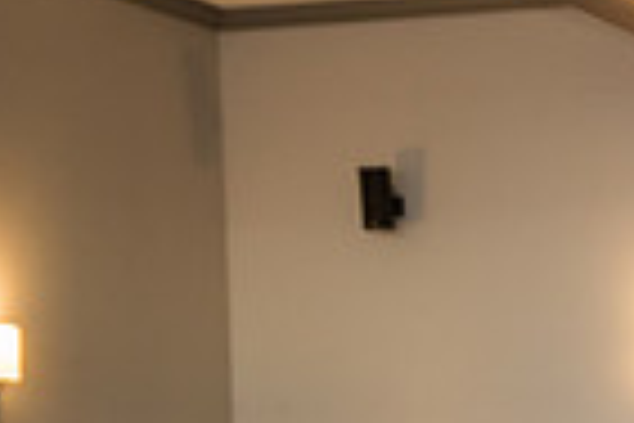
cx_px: 1097
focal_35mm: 164
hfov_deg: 11.7
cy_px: 839
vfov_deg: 8.0
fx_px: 2888
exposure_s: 1/200
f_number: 2.8
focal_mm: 40
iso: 500
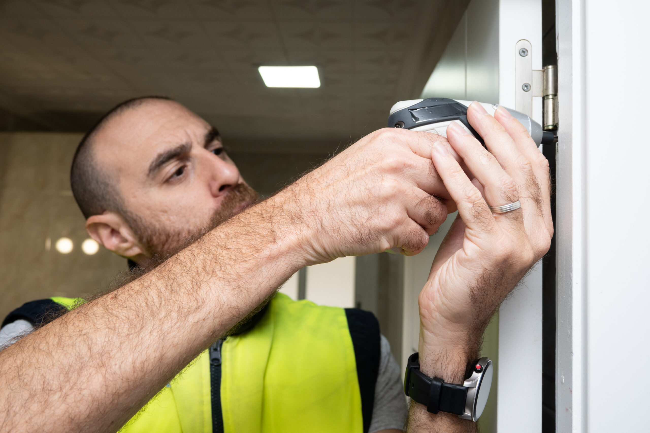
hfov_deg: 58.3
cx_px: 325
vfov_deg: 40.8
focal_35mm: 32
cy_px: 216
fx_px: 582
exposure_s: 1/200
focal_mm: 21.5
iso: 100
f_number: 4.5
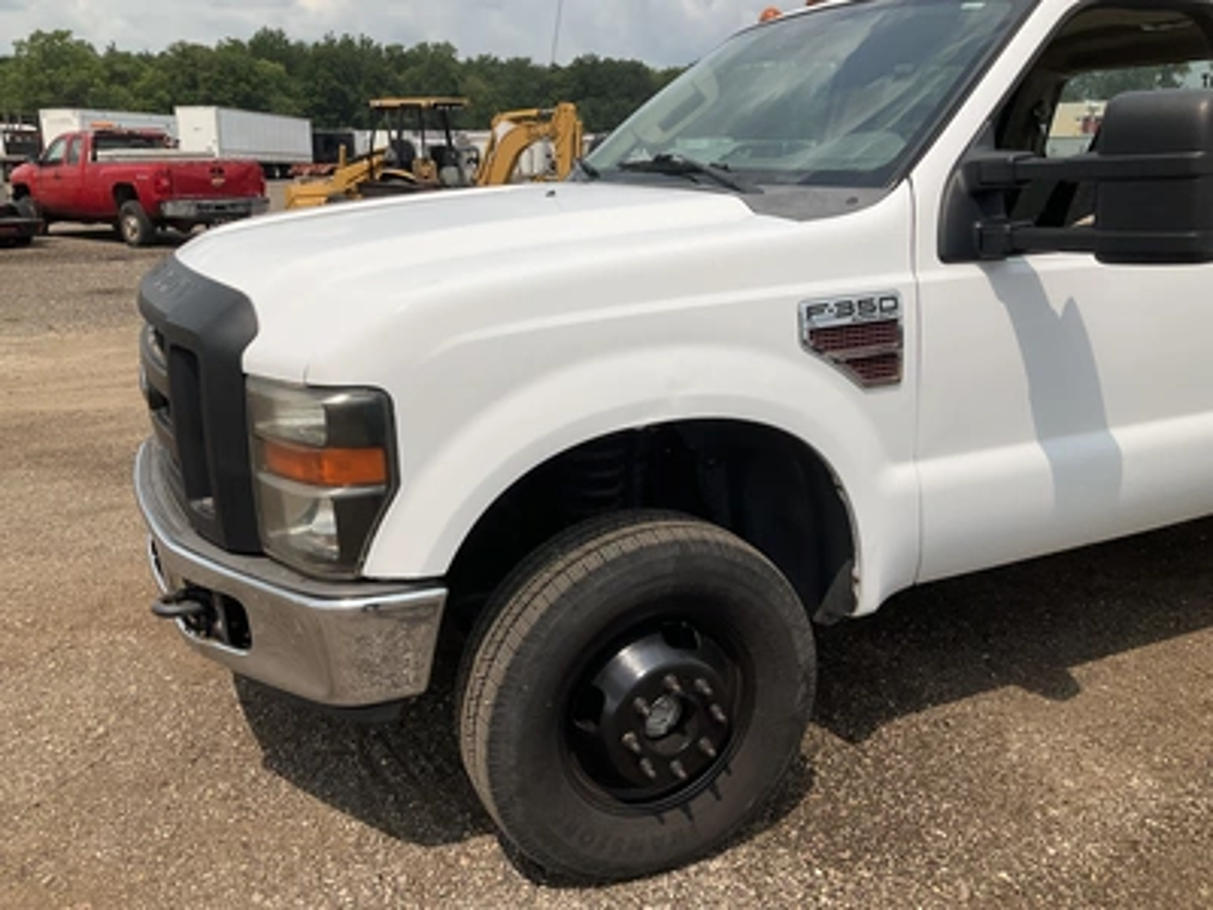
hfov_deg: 61.7
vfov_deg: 48.2
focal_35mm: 29
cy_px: 455
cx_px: 606
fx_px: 1016
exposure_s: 1/2667
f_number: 1.8
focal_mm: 3
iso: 25
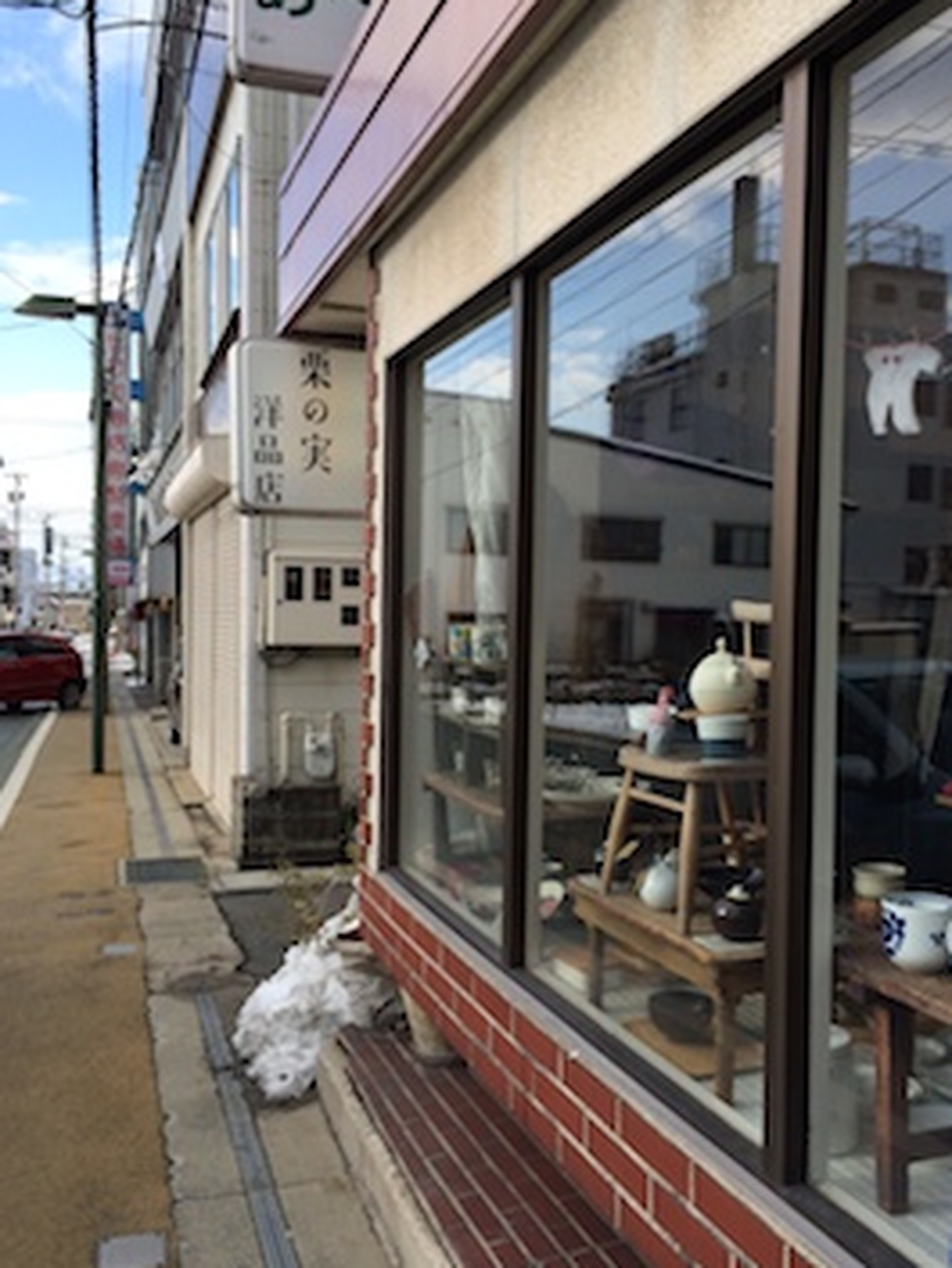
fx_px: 1246
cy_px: 643
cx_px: 510
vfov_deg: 53.9
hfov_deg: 41.8
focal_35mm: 34
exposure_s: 1/892
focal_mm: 4.12
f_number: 2.2
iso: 32
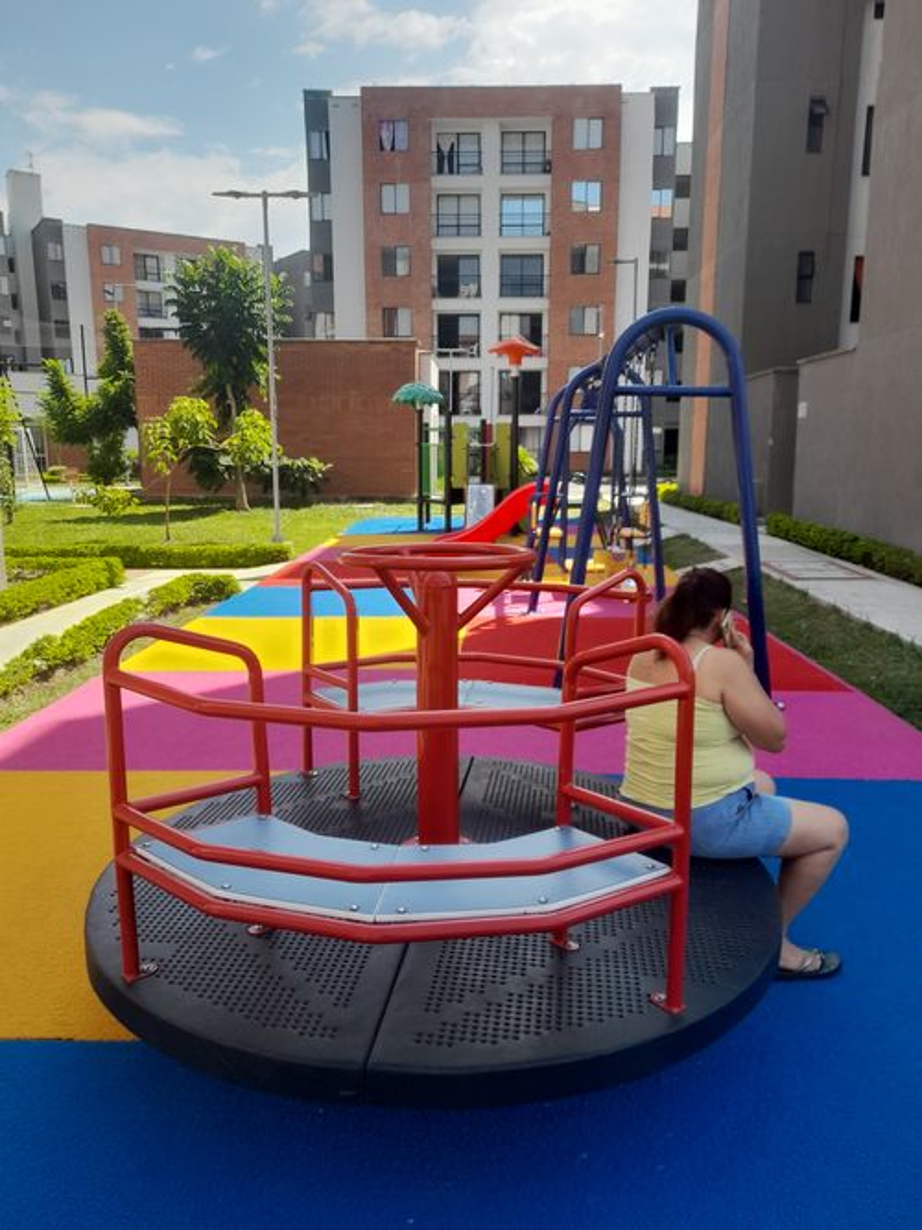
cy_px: 615
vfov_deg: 69.4
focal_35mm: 25
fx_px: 888
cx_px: 461
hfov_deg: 54.9
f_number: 2
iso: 20
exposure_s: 1/229
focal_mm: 4.6
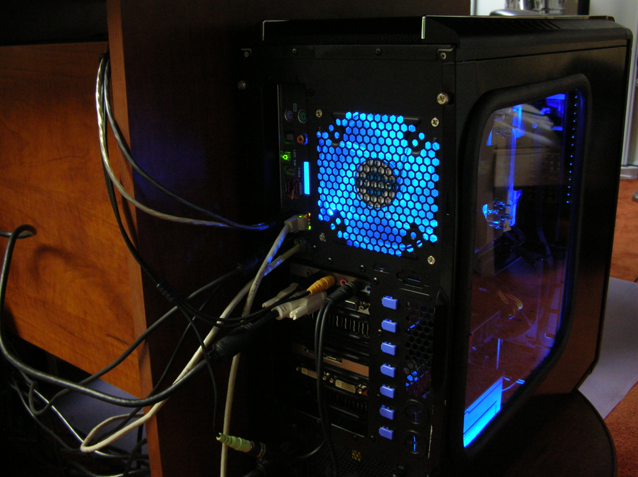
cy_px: 238
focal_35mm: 36
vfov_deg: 39.6
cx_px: 319
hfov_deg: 51.4
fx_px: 663
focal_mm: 6
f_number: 2.7
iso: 153
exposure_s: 1/4
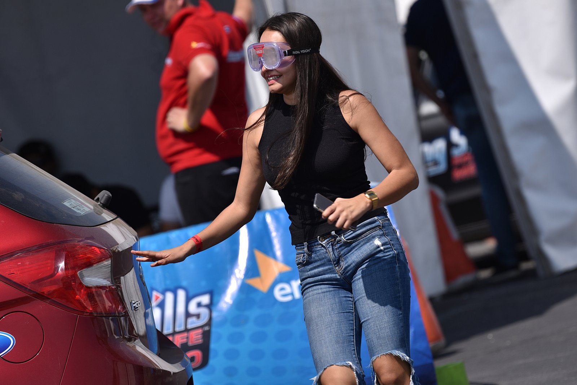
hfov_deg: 5.7
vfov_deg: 3.8
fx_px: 5770
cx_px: 288
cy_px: 192
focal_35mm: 360
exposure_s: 1/800
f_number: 5.6
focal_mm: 360
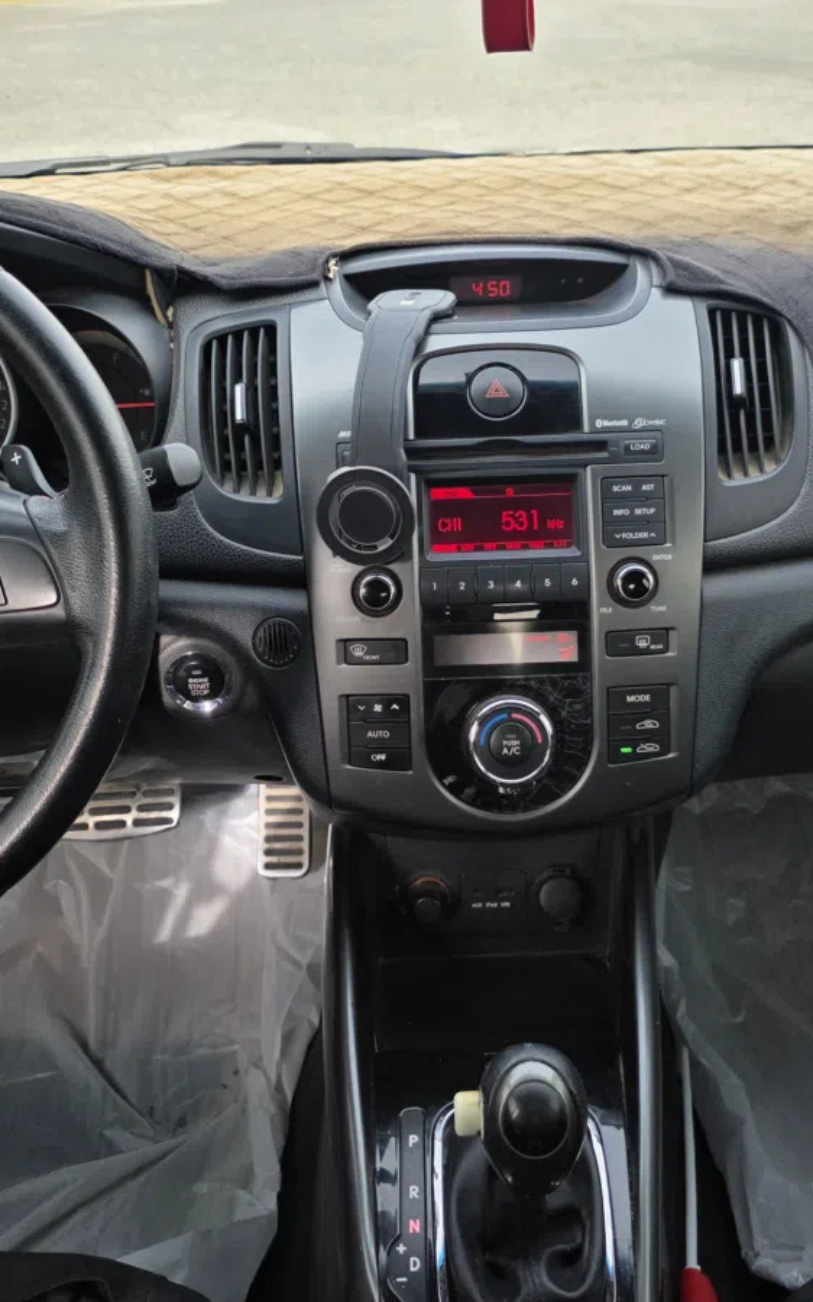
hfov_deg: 34.4
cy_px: 571
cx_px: 417
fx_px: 1313
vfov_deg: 52.6
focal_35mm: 37
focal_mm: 6.3
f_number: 1.7
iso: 50
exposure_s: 1/359
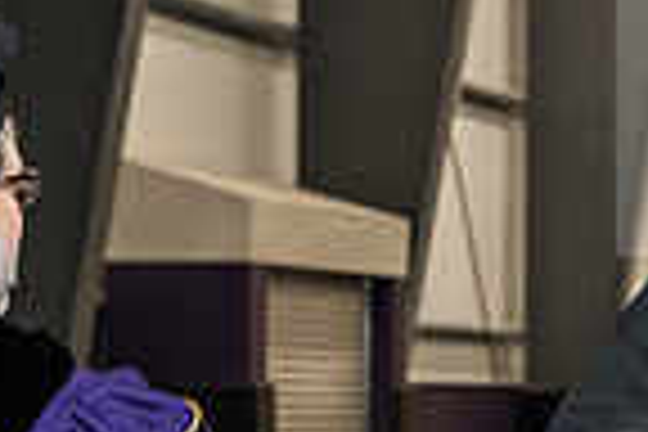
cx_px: 482
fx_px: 4482
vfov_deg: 5.5
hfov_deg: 8.3
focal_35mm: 249
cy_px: 425
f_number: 5
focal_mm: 62
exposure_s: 1/200
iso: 2000
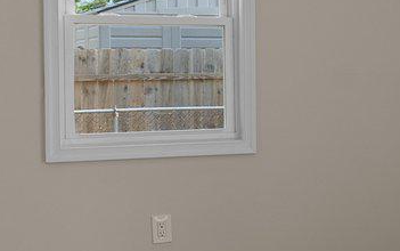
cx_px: 709
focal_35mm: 101
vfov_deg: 13.0
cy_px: 107
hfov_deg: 17.1
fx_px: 1102
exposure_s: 1/60
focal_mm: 17
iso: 400
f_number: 8
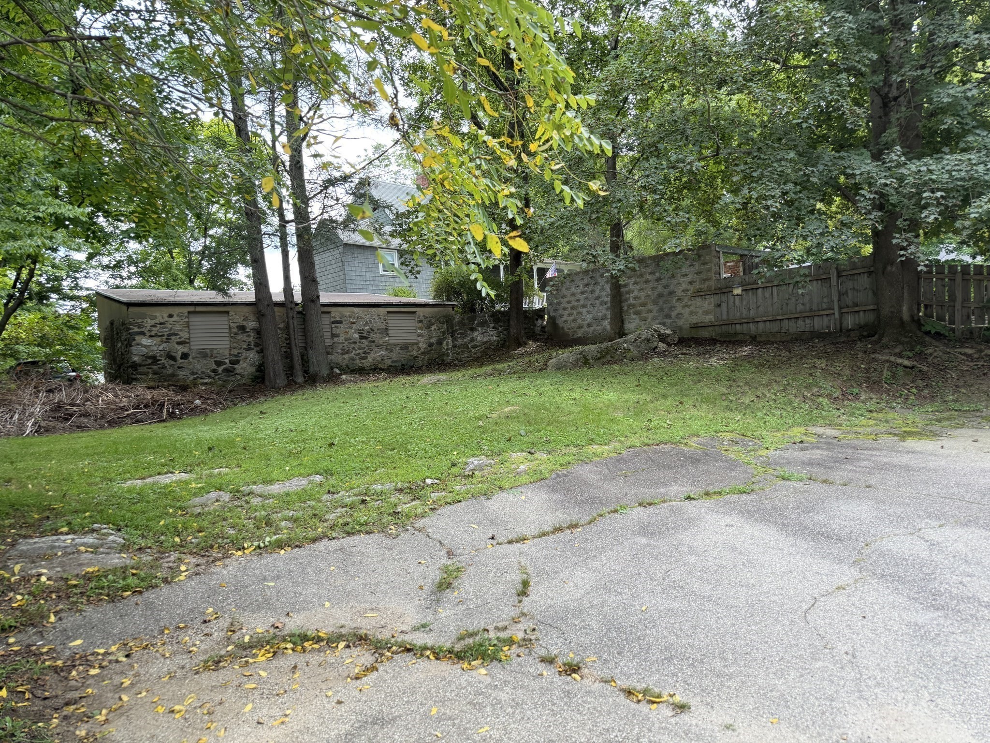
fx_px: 686
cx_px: 495
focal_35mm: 24
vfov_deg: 56.8
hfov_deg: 71.6
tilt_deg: -2.4
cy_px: 372
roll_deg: +3.7
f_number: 1.78
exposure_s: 1/178
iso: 80
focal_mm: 6.76
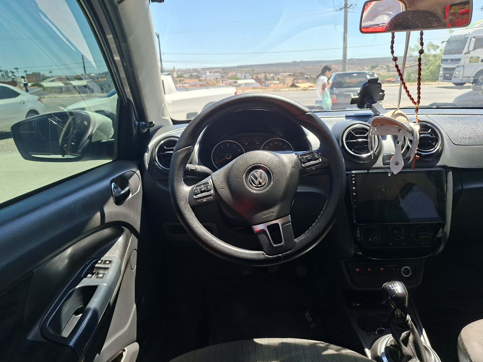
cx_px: 242
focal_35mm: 23
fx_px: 321
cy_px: 181
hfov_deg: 73.9
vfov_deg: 58.9
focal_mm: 5.54
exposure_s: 1/171
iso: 50
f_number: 1.8
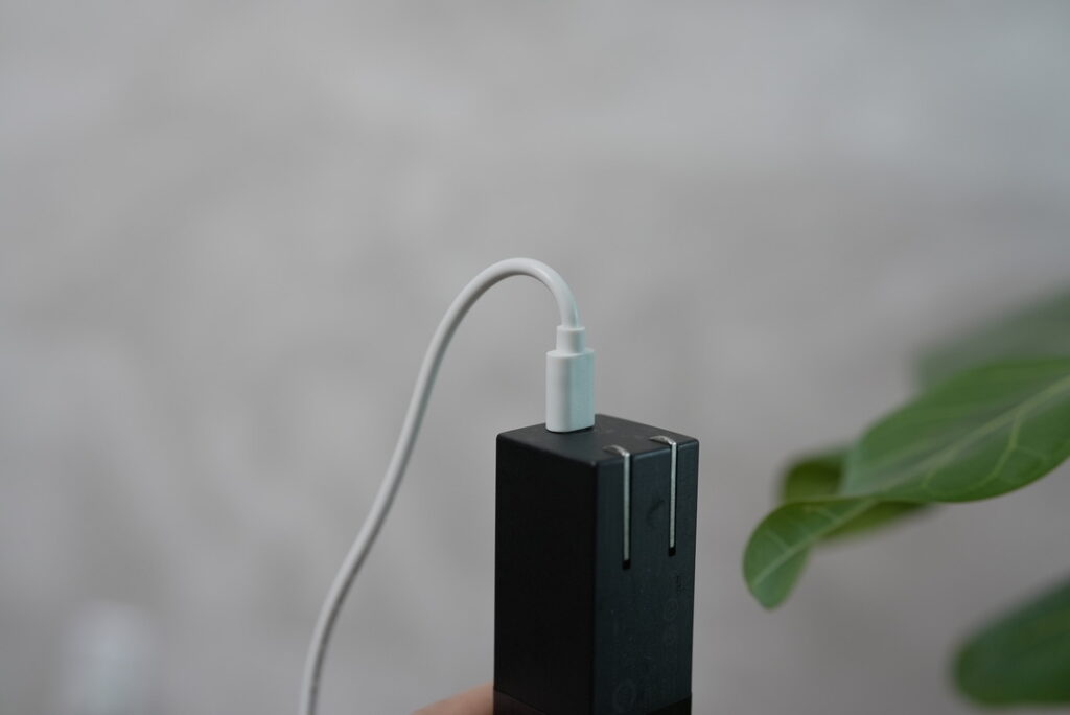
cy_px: 358
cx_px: 535
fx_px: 1487
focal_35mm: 50
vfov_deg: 27.0
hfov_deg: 39.6
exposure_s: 1/80
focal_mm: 50
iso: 640
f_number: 3.2
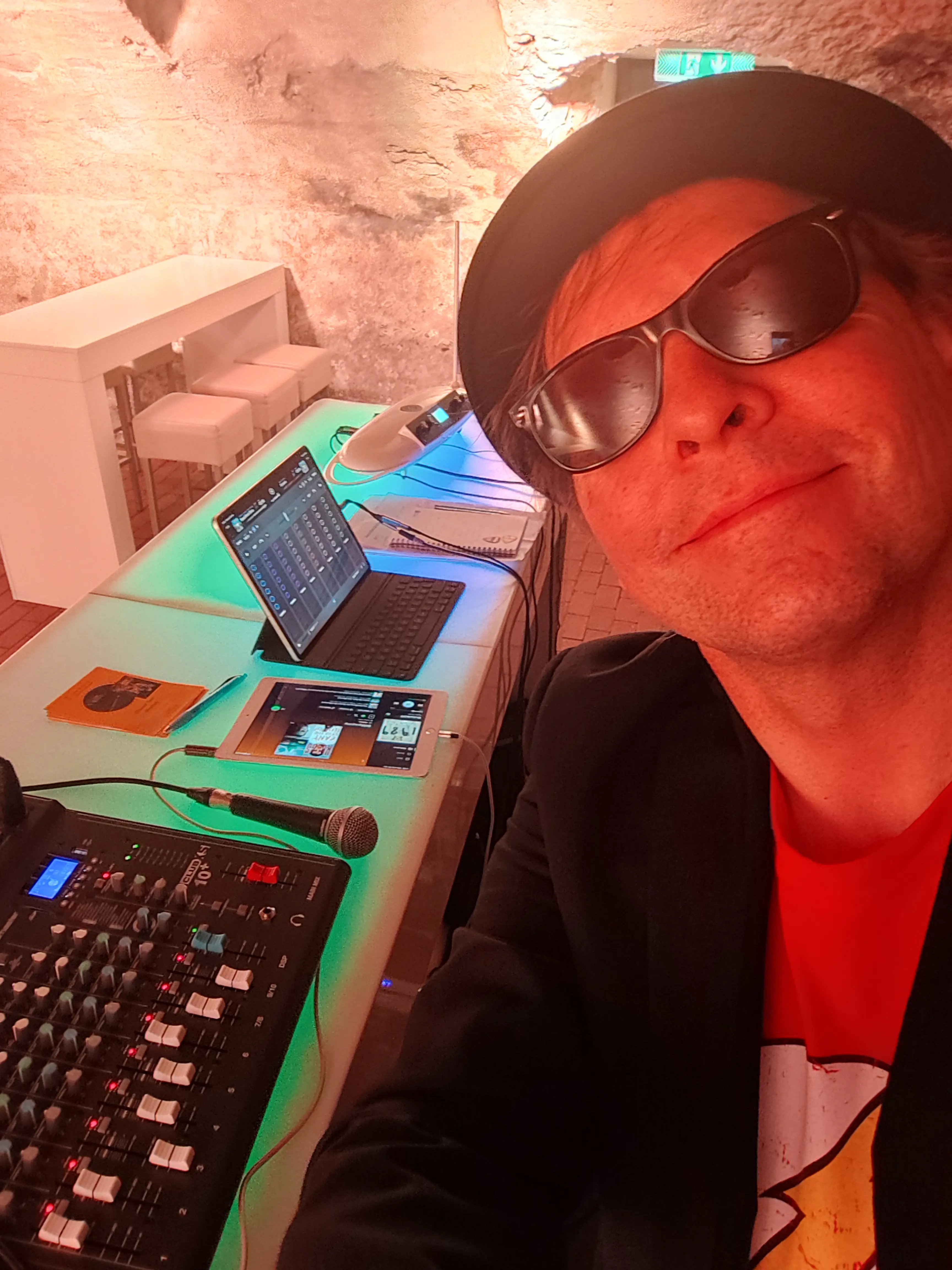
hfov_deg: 68.7
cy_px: 635
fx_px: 697
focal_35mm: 19
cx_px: 476
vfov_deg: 84.7
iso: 194
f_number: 2.45
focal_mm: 3.27
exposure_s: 1/25
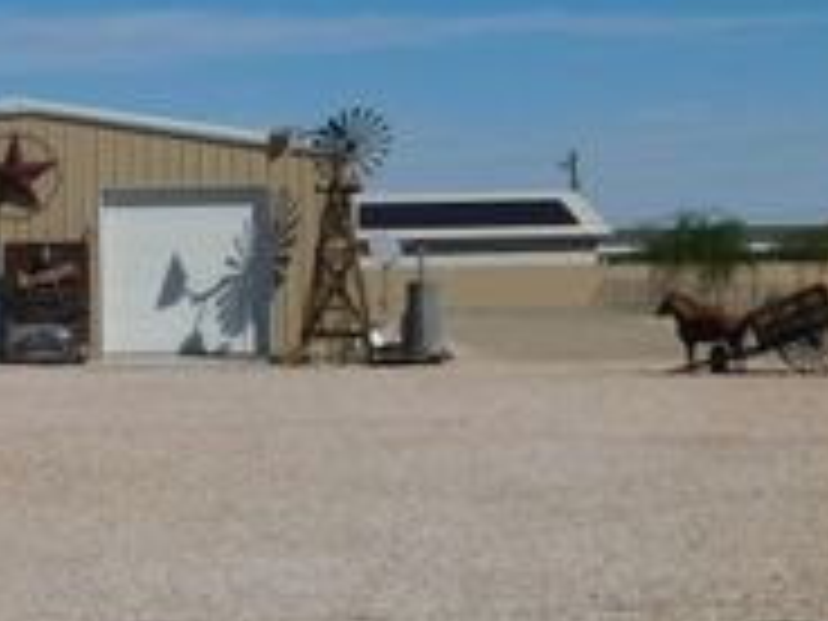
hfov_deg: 19.2
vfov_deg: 15.1
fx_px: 2344
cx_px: -72
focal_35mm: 98
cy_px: 430
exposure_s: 1/1000
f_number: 7
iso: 125
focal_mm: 6.3
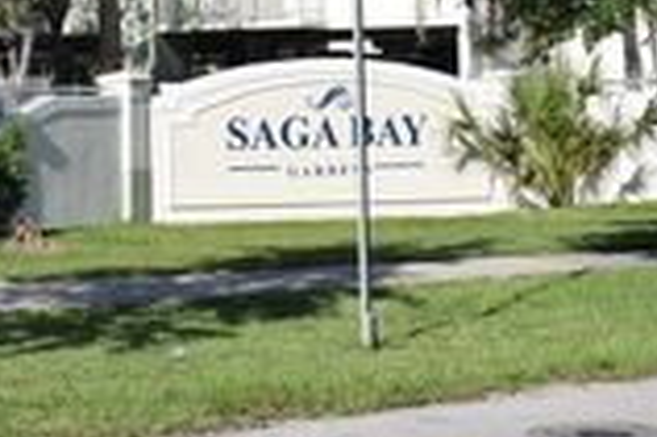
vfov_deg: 11.5
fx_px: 2078
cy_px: -198
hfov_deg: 17.7
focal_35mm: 114
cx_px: 58
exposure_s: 1/640
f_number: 8
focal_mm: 24
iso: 200
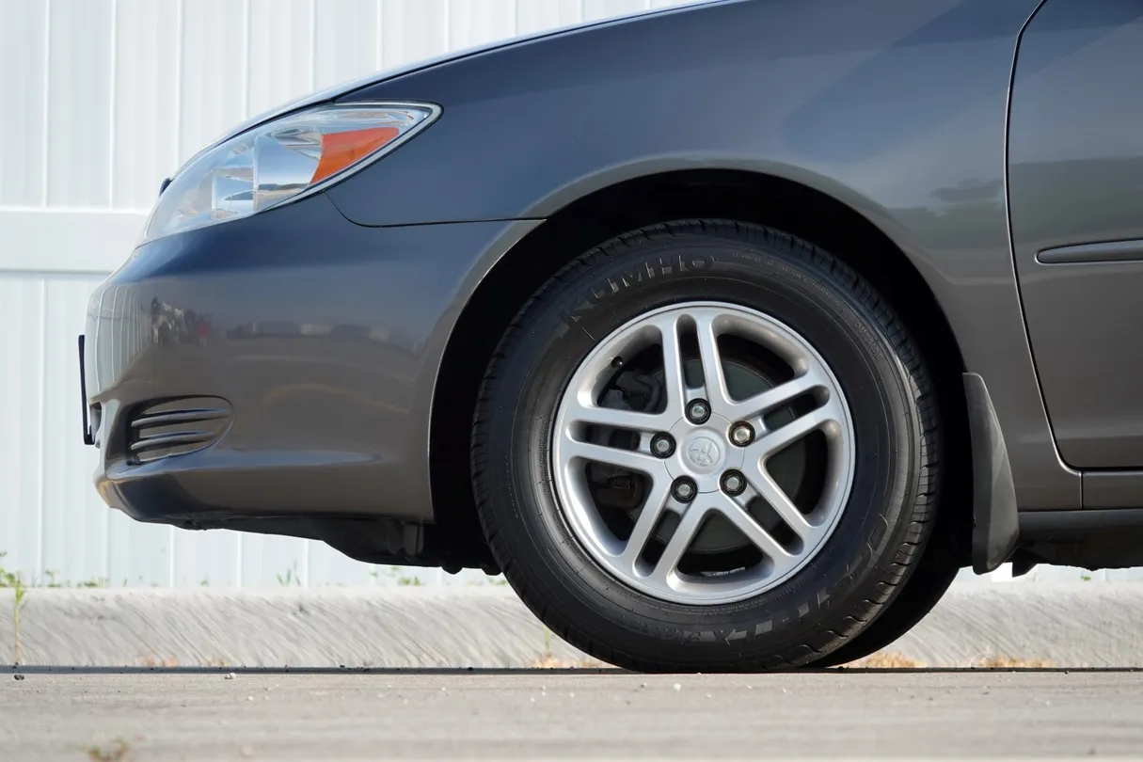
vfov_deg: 4.2
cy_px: 381
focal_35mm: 330
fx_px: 10477
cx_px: 572
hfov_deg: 6.2
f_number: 5
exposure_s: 1/250
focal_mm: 120.91
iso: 100
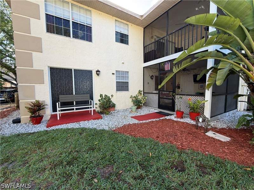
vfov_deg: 85.7
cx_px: 127
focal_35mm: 14
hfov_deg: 102.1
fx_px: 103
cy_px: 95
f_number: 2.2
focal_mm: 2.22
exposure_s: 1/177
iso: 40
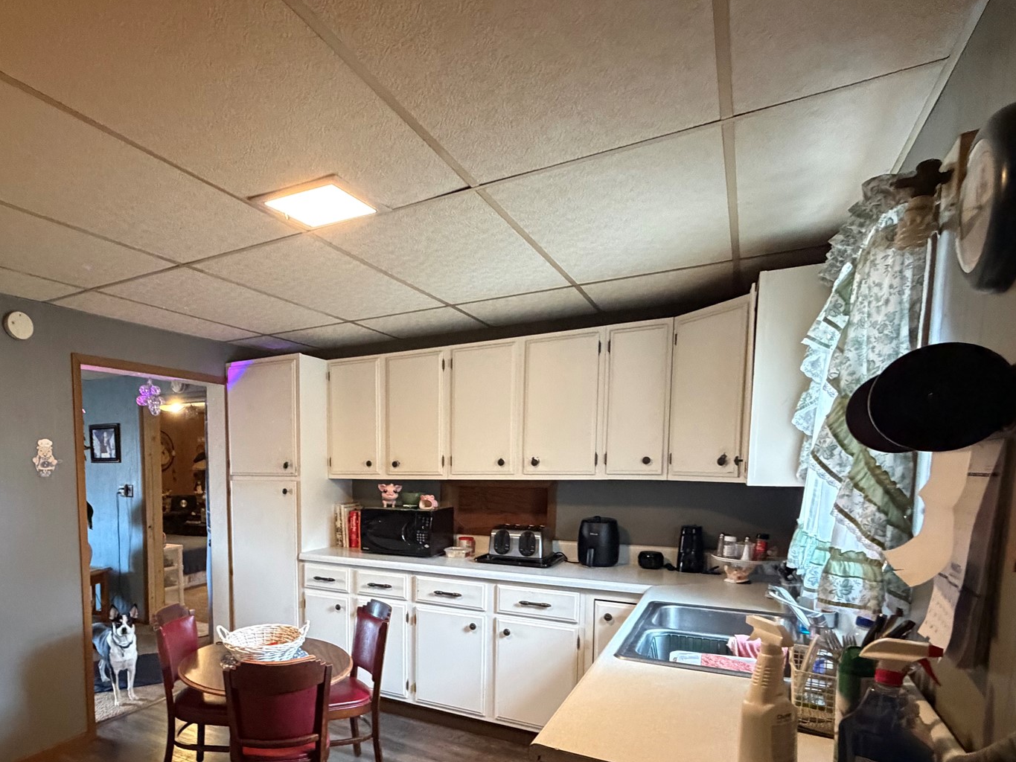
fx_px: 616
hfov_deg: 76.7
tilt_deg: -5.5
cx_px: 345
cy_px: 525
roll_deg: +1.2
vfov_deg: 61.5
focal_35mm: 21
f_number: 2.2
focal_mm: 2.22
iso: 800
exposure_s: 1/60
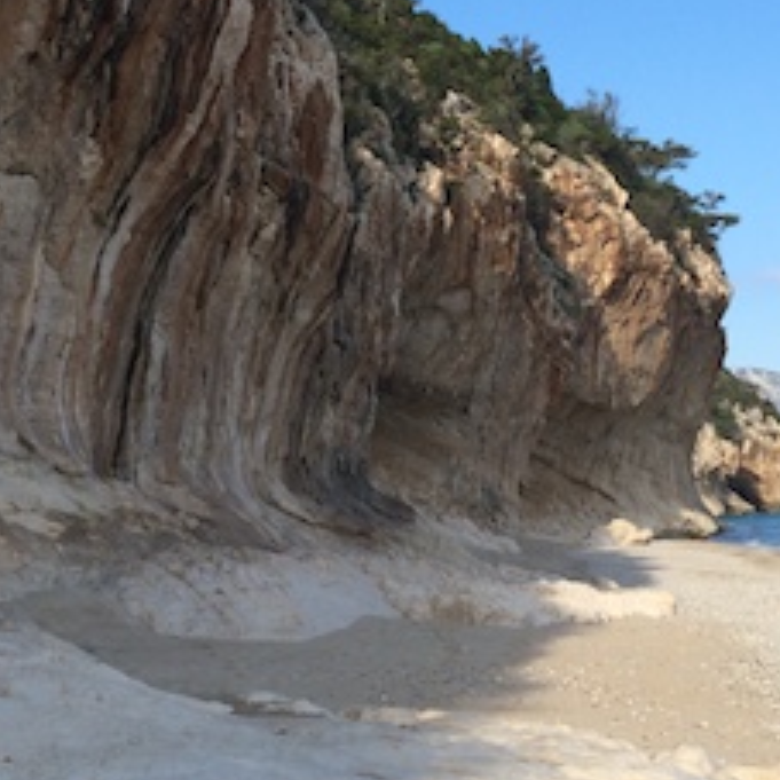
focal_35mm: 62
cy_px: 277
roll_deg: +4.3
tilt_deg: +8.4
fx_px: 1581
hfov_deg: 27.3
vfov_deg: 27.6
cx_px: 189
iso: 32
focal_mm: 4.15
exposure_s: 1/1414
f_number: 2.2
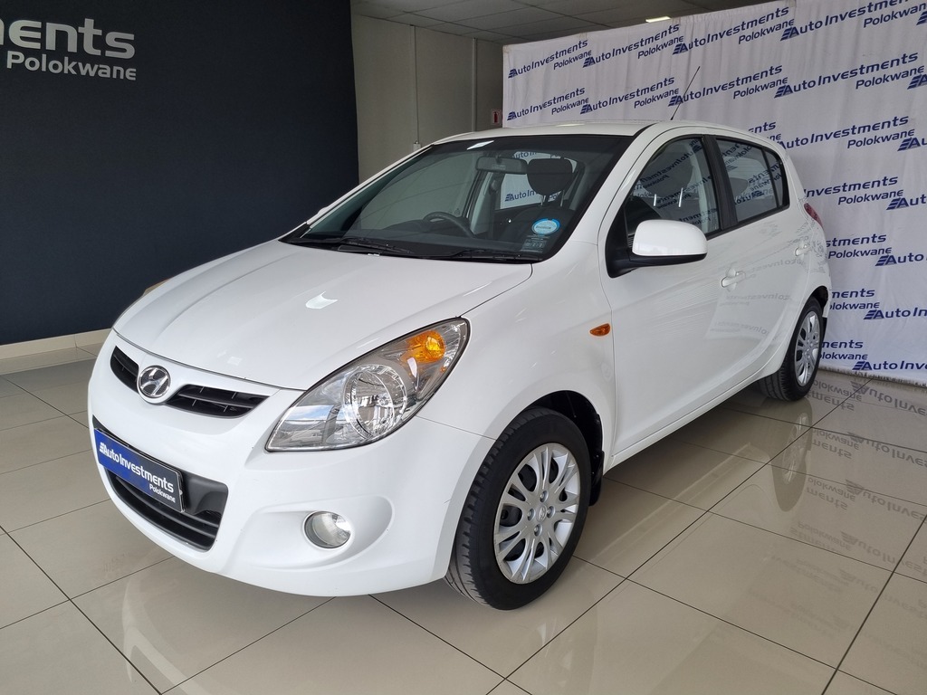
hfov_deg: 67.3
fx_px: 696
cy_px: 348
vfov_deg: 53.1
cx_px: 464
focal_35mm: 26
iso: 50
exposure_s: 1/196
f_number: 1.8
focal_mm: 5.4
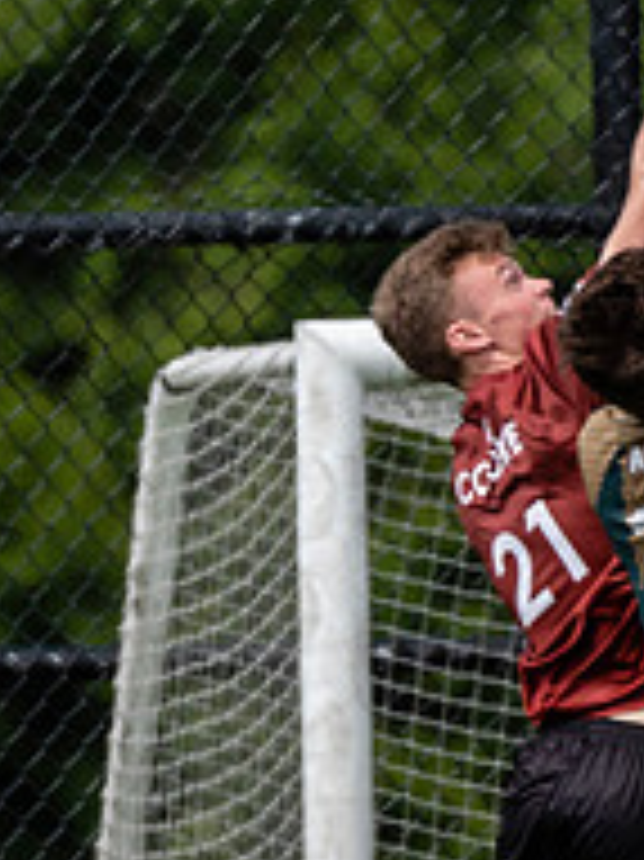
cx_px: 596
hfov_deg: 0.6
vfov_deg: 0.8
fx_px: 62331
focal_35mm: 2510
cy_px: 1099
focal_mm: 400
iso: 100
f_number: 4
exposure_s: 1/1600
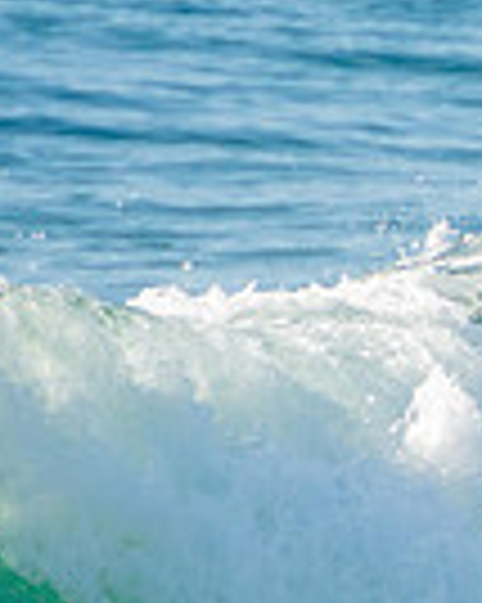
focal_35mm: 2446
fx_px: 43666
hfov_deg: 0.6
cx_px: 1027
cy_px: 466
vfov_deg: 0.8
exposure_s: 1/1250
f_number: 5.6
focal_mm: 400
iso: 320
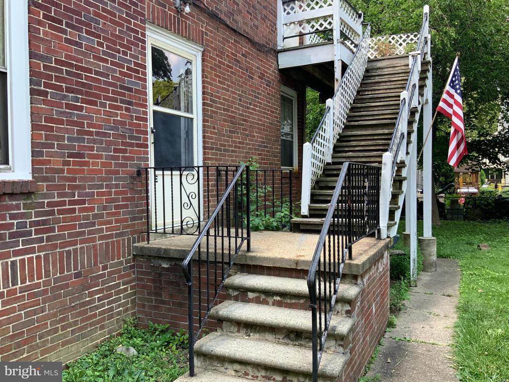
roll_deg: +1.0
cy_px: 191
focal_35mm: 29
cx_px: 254
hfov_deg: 61.7
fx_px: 426
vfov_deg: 48.2
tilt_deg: +0.4
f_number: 1.8
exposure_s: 1/129
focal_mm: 3
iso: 16
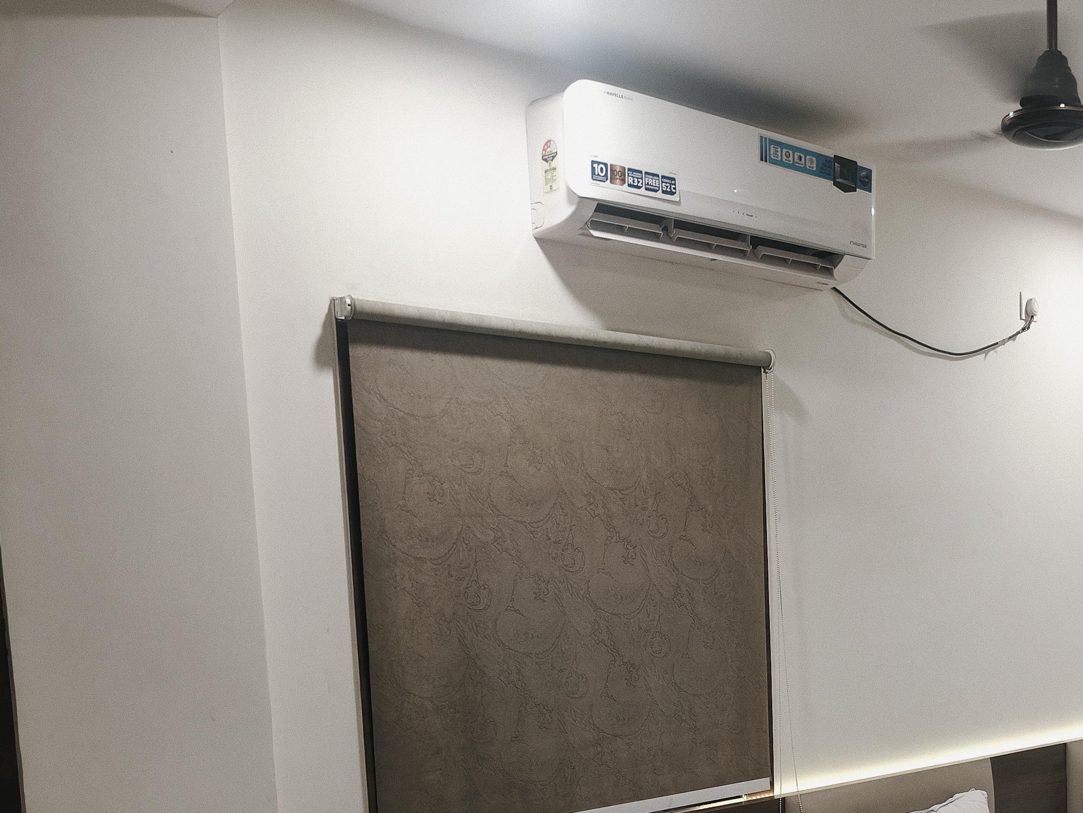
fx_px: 1345
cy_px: 725
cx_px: 923
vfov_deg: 32.0
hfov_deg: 41.2
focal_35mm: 43
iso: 200
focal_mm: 5.59
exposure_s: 1/100
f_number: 1.4
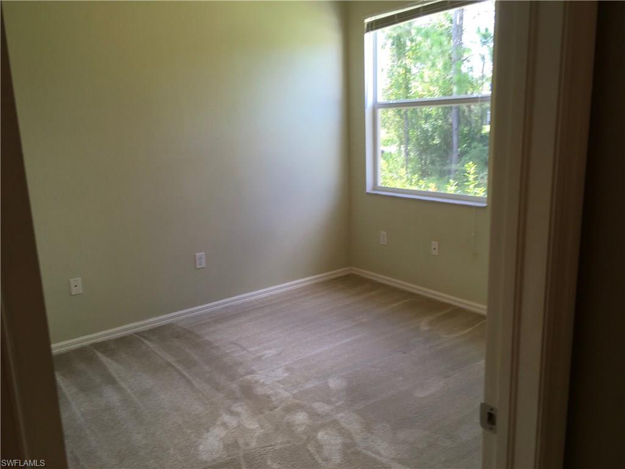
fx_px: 524
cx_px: 312
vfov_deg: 48.2
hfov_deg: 61.7
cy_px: 234
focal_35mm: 29
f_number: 2.2
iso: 25
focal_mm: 4.15
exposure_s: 1/60
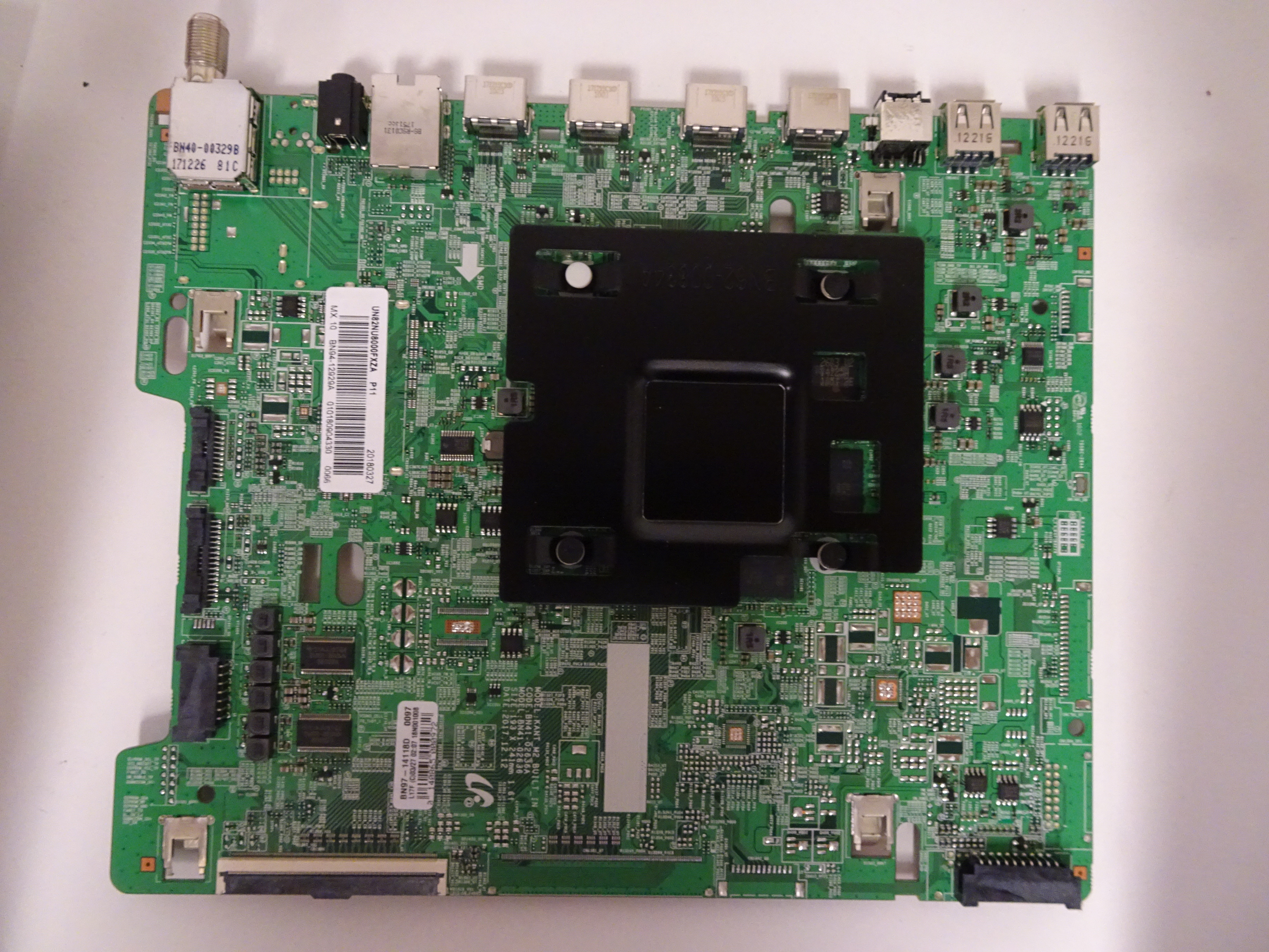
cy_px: 476
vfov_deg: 56.8
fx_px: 880
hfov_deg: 71.6
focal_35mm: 24
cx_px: 634
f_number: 3.5
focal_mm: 4.1
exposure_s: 1/13
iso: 800
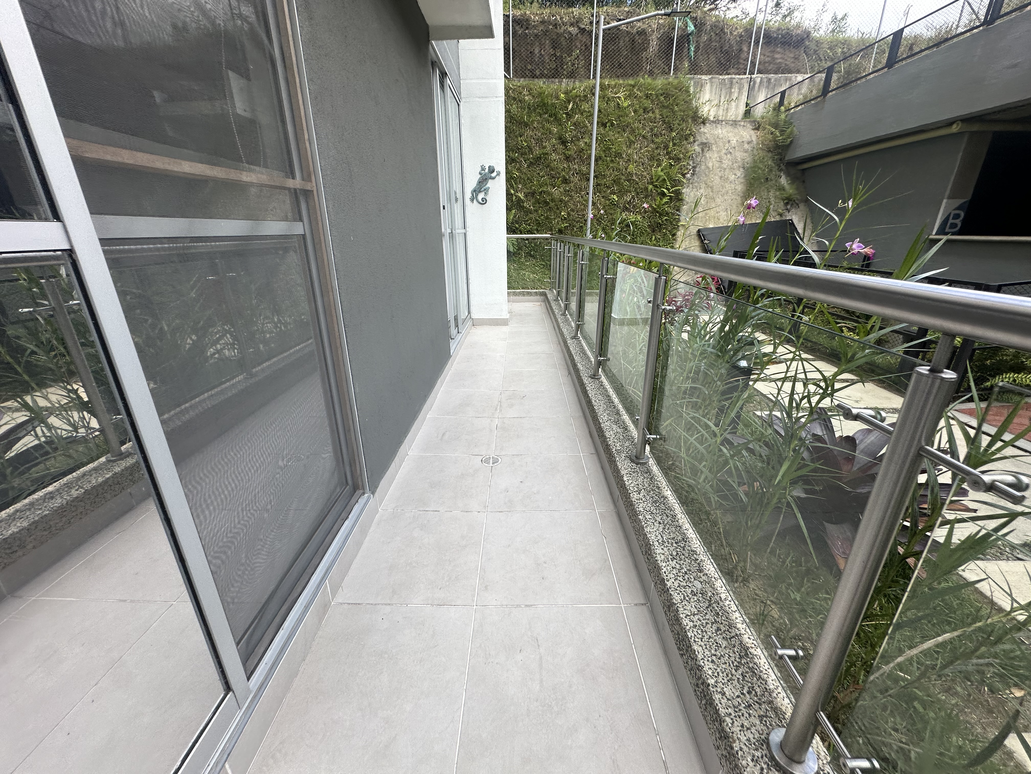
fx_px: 417
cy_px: 387
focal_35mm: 14
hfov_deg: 102.1
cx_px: 516
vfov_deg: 85.7
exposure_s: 1/410
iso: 40
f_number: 2.2
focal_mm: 2.22
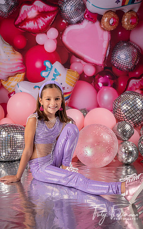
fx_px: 255
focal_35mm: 41
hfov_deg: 31.3
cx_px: 68
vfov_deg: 48.2
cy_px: 113
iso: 160
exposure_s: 1/125
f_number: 5
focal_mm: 39
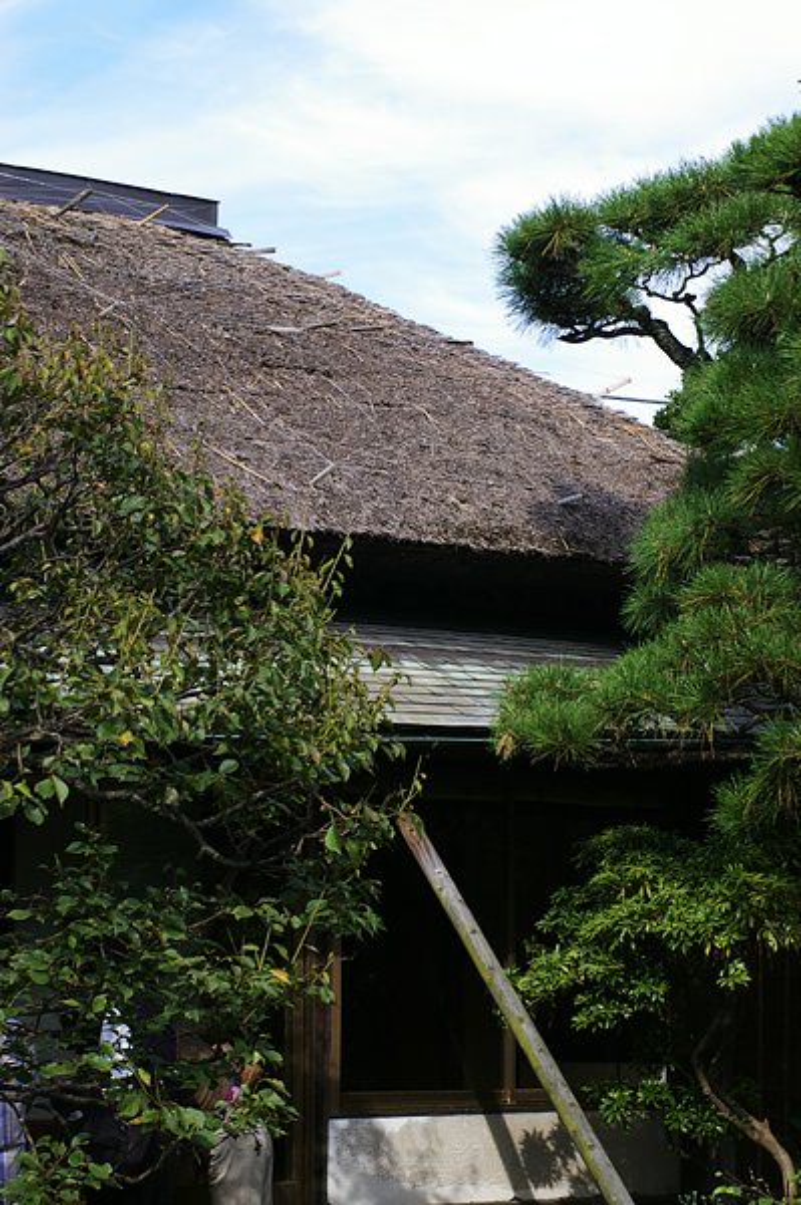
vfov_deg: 27.0
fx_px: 2507
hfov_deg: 18.2
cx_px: 400
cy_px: 602
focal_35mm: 75
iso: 200
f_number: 5.6
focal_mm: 50
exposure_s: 1/90
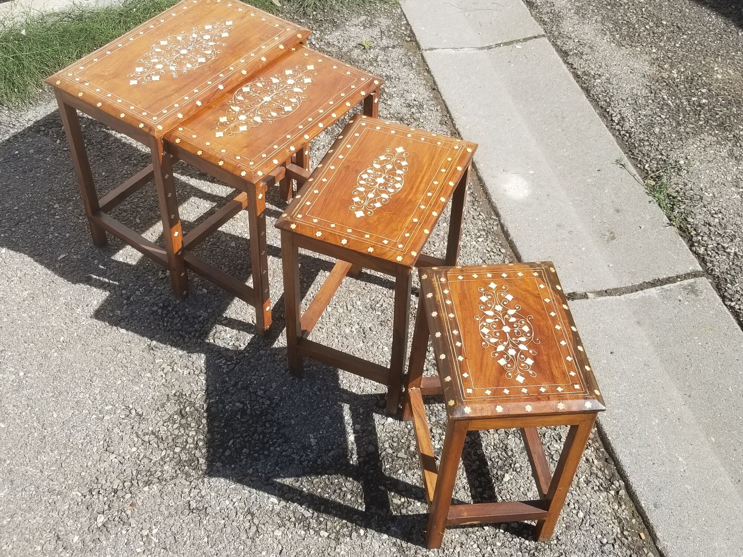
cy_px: 278
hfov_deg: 67.3
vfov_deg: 53.1
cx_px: 372
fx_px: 558
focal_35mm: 26
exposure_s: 1/1692
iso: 50
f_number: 1.7
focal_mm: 4.25
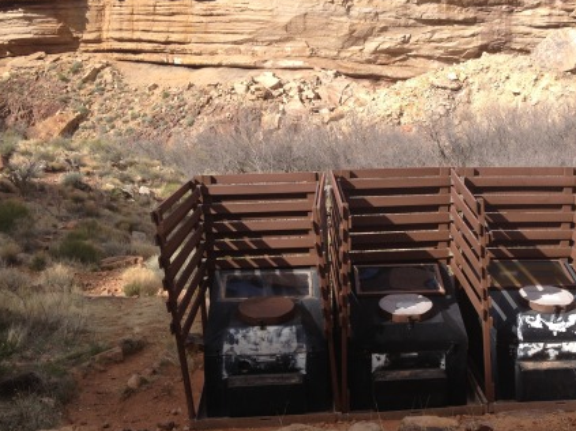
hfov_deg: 35.9
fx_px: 882
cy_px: 241
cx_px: 379
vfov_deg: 27.5
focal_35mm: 53
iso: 50
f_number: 2.4
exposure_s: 1/986
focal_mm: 4.28
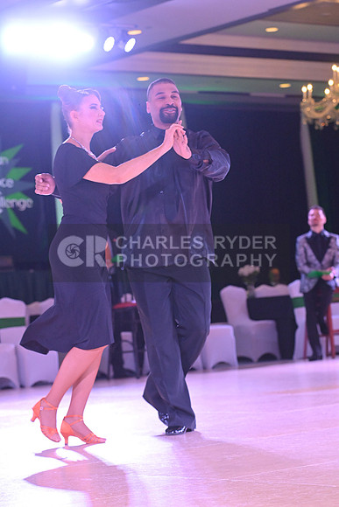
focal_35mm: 105
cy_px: 254
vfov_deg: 19.5
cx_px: 170
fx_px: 1482
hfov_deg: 13.0
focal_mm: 105
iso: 5000
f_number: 5.6
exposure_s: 1/400
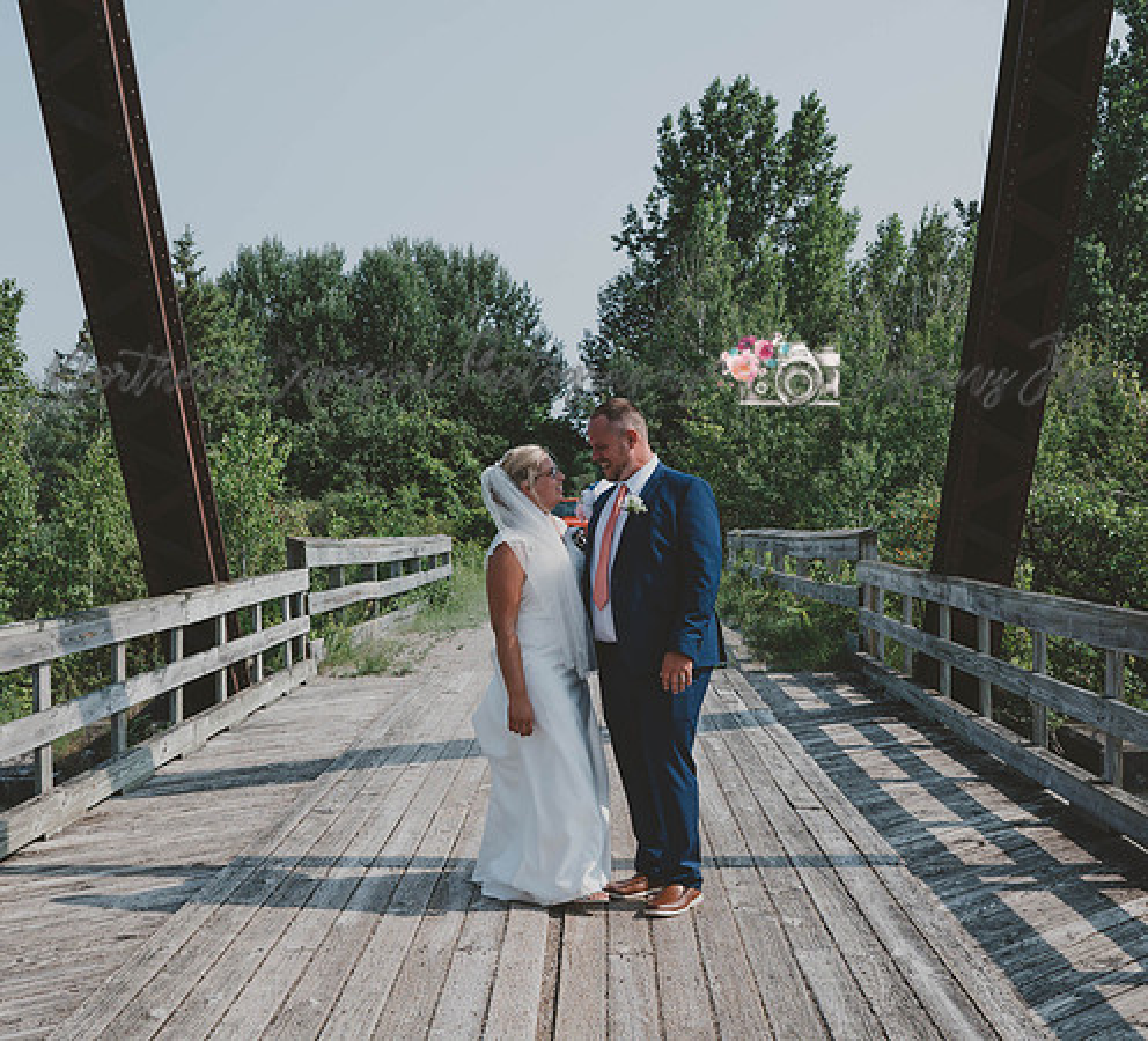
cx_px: 501
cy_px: 552
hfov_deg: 39.5
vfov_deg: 36.2
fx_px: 1594
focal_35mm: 44
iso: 100
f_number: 6.3
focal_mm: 24
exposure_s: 1/320
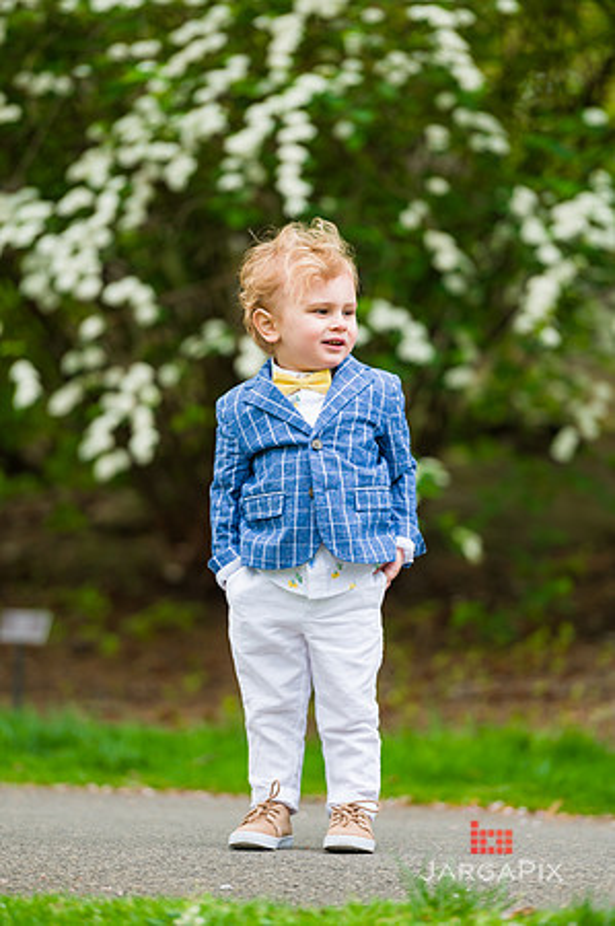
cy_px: 463
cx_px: 308
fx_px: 5136
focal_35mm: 200
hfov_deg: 6.9
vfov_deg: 10.3
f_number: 3.5
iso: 200
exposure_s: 1/320
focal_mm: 200
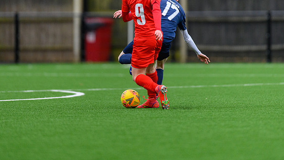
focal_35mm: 506
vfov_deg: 2.4
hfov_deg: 4.3
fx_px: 3810
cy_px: 49
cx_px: 142
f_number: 2.8
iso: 4000
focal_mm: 400
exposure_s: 1/2000
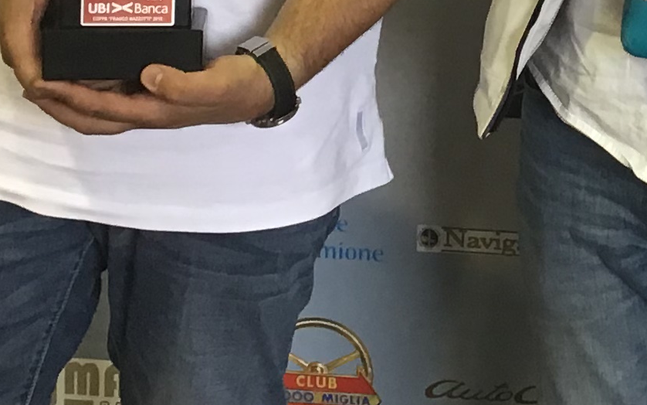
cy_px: -183
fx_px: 2257
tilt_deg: -8.5
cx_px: 733
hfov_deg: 15.8
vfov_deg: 10.0
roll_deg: -1.6
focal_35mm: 128
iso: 64
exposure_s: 1/33
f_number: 2.4
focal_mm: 3.3
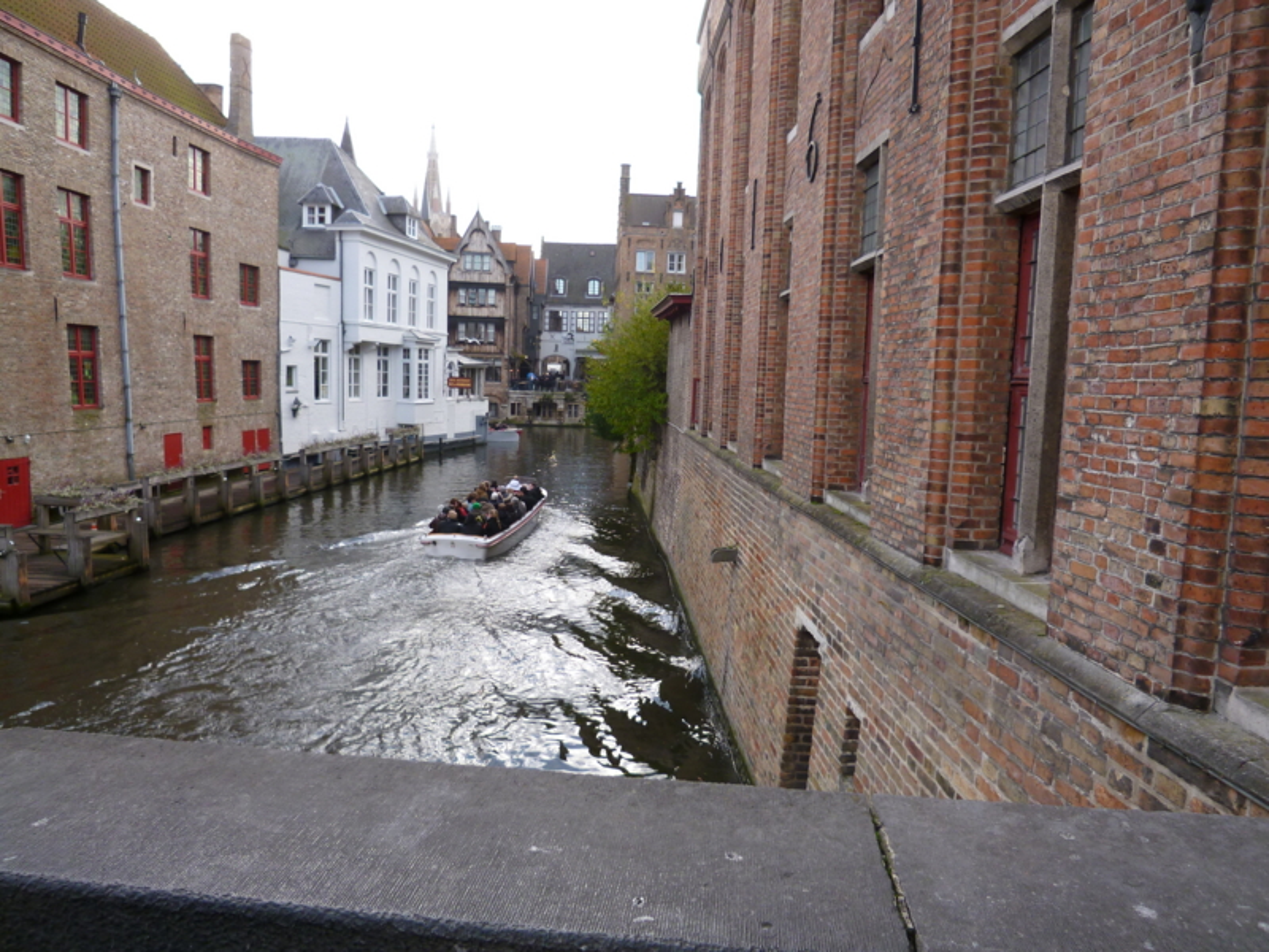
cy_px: 476
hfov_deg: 71.6
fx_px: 880
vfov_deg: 56.8
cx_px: 634
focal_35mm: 24
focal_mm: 4.3
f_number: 2.5
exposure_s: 1/250
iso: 100
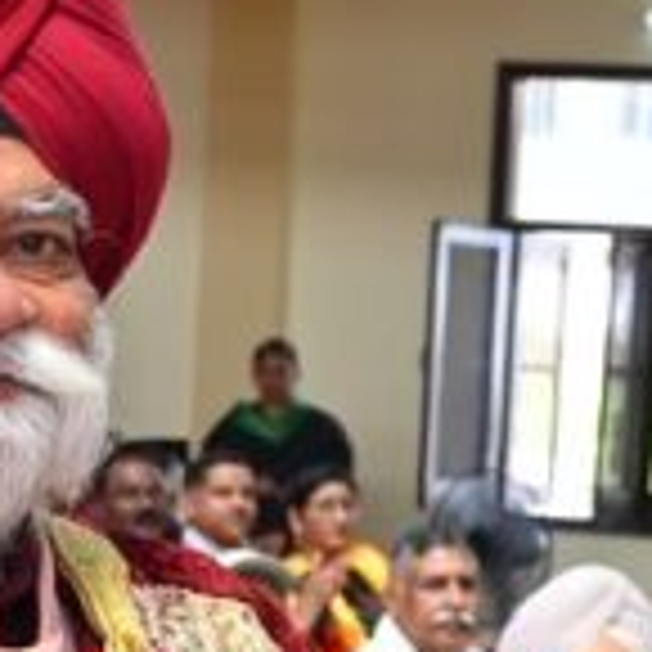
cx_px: 814
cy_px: 452
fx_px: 3644
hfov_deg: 10.0
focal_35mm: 171
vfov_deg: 10.2
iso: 800
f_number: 5.6
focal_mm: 28.5
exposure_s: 1/160
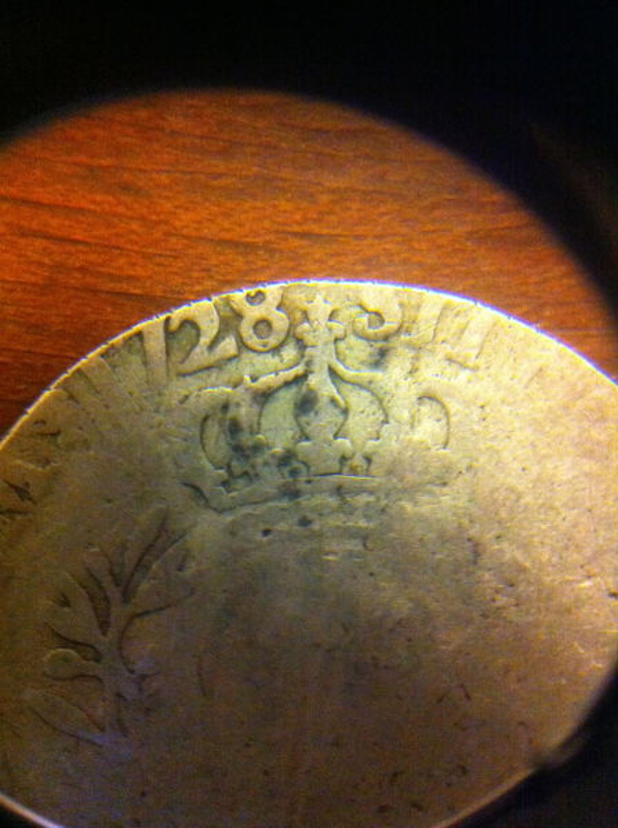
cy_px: 414
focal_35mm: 35
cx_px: 309
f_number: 2.8
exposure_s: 1/15
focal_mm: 3.85
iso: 1000
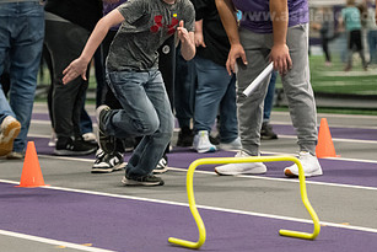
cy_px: 41
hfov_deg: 10.9
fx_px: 1980
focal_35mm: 189
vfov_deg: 7.3
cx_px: 178
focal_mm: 100
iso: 4000
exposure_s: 1/400
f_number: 3.2
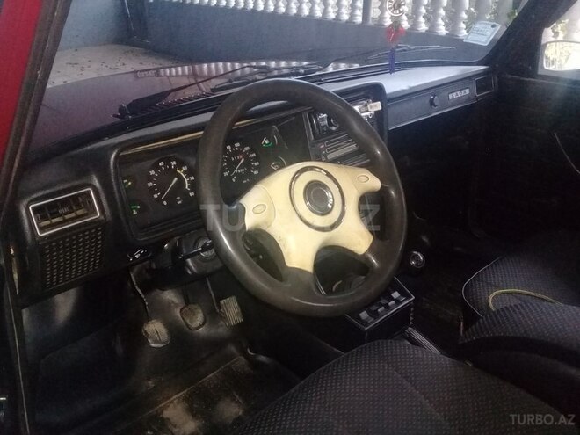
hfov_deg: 58.4
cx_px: 290
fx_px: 519
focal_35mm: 31
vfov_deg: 45.4
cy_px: 218
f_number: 2.2
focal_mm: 3.3
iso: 640
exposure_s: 1/25
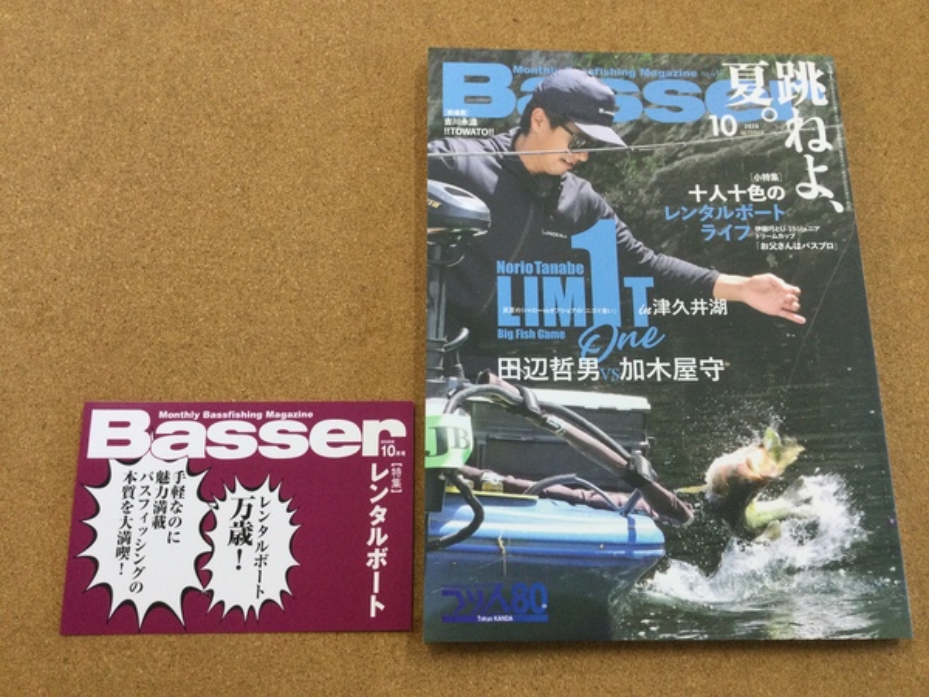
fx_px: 832
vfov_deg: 45.4
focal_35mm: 31
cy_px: 348
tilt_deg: -75.3
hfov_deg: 58.4
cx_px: 464
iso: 32
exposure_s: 1/30
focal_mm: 3.3
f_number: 2.4
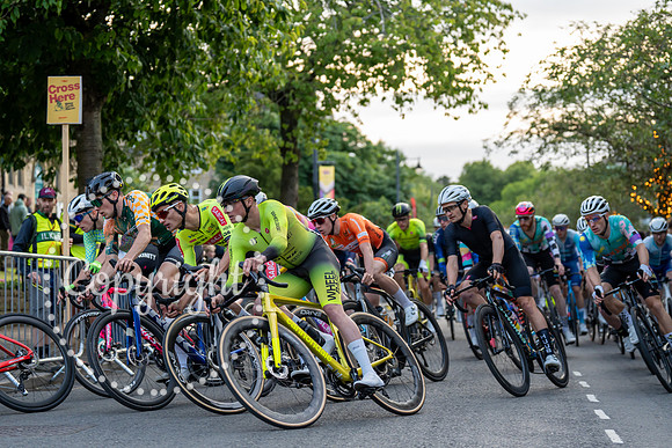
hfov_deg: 28.8
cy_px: 224
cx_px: 336
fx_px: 1307
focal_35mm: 70
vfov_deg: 19.5
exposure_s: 1/800
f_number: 2.8
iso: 1000
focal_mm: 70
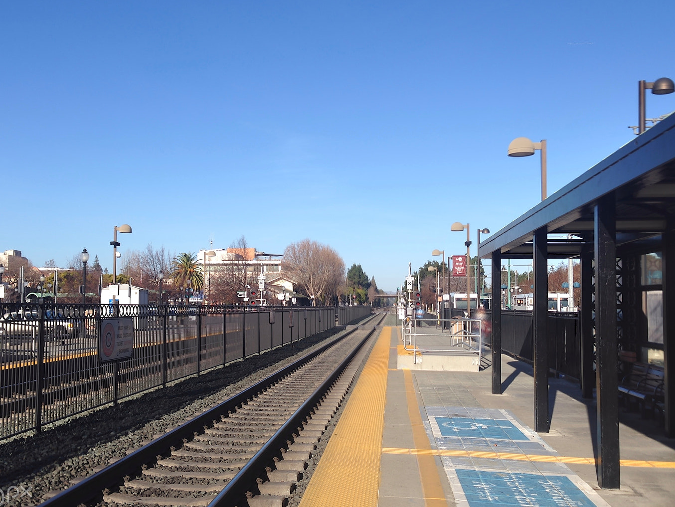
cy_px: 263
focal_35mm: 39
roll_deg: -0.9
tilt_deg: +3.0
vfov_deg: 36.8
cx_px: 307
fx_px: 761
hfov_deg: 47.8
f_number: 2.4
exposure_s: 1/1869
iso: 50
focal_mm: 4.12
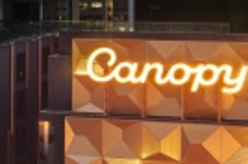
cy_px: 162
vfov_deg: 17.5
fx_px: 523
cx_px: -80
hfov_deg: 23.4
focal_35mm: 76
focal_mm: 17
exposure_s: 2
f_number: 8
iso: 100
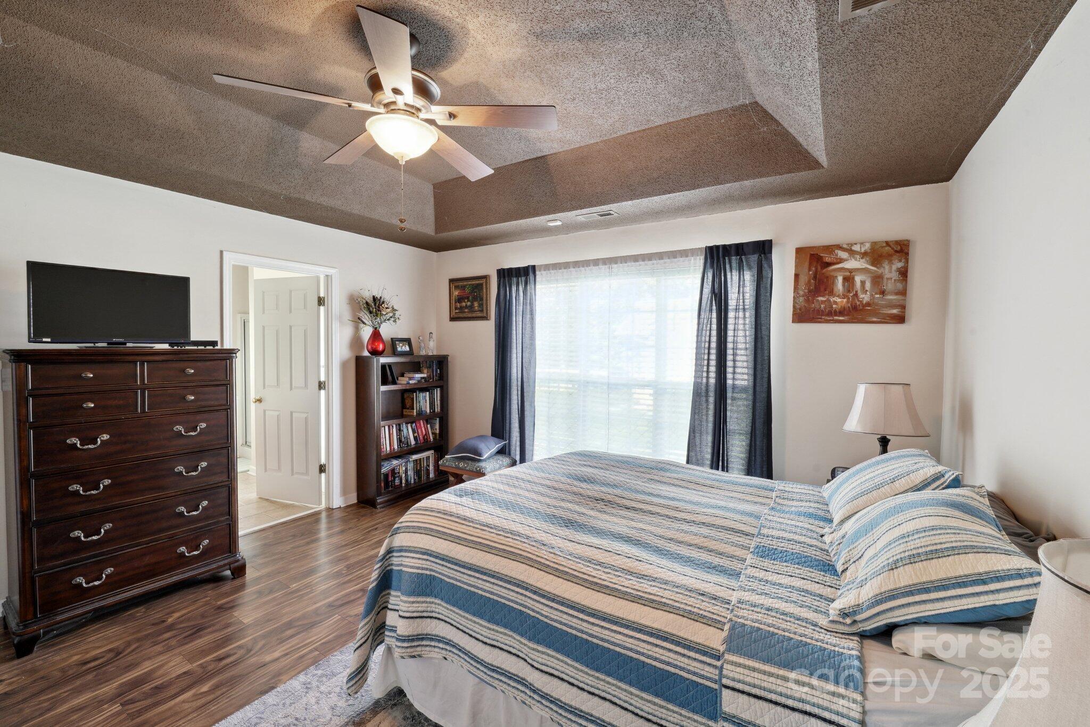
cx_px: 545
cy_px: 364
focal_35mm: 14
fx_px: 424
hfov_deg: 104.3
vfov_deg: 81.2
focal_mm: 14
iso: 400
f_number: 11
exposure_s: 1/2
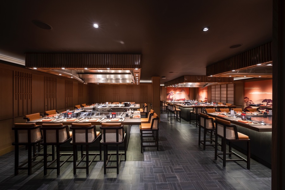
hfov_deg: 108.3
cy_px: 95
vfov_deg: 85.4
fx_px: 103
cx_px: 142
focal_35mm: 13
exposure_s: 1/10
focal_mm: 13
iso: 500
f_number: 9
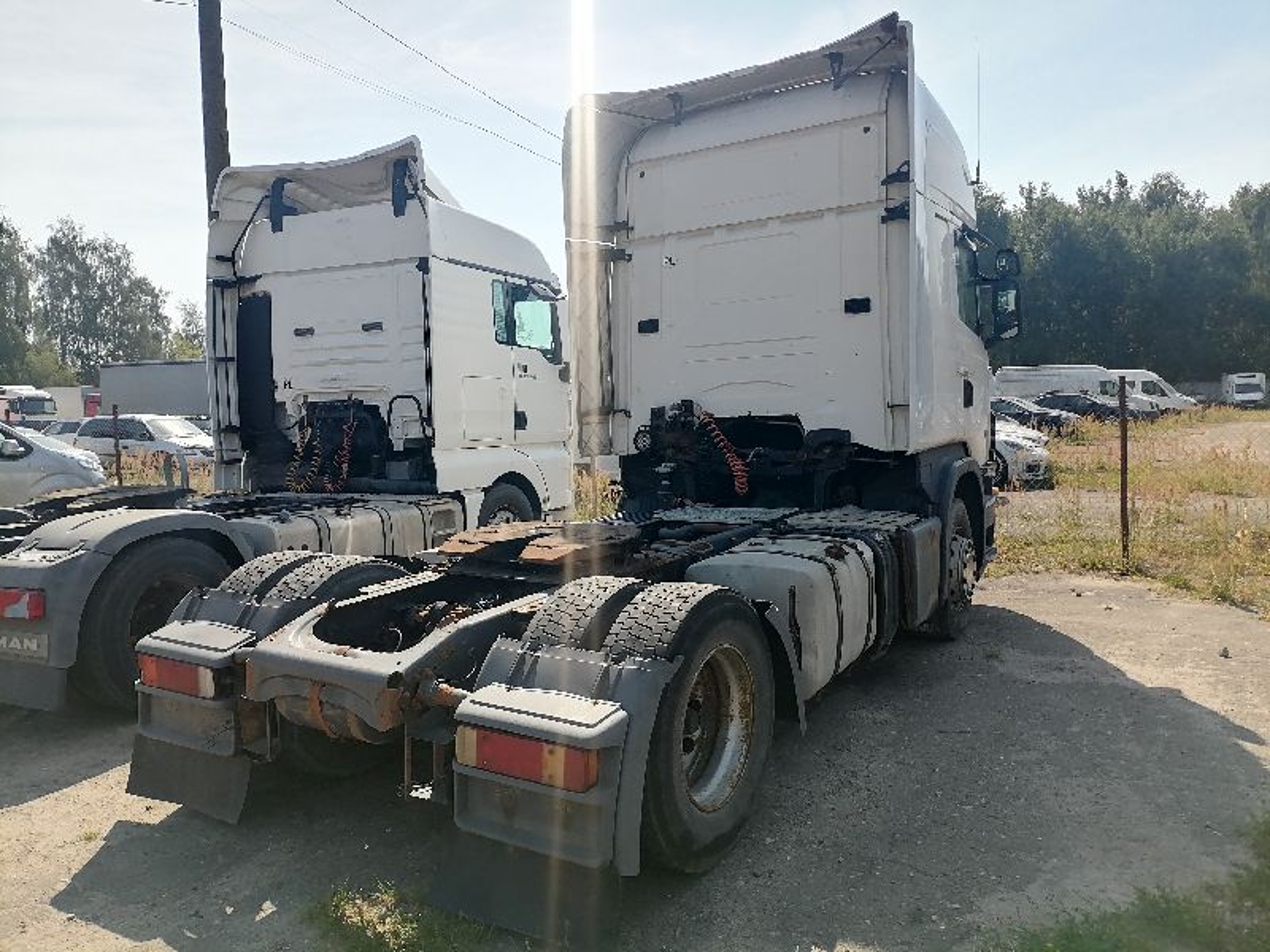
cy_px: 476
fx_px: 954
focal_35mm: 26
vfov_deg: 53.1
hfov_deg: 67.3
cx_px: 635
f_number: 1.8
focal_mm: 4.25
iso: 50
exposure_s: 1/1645
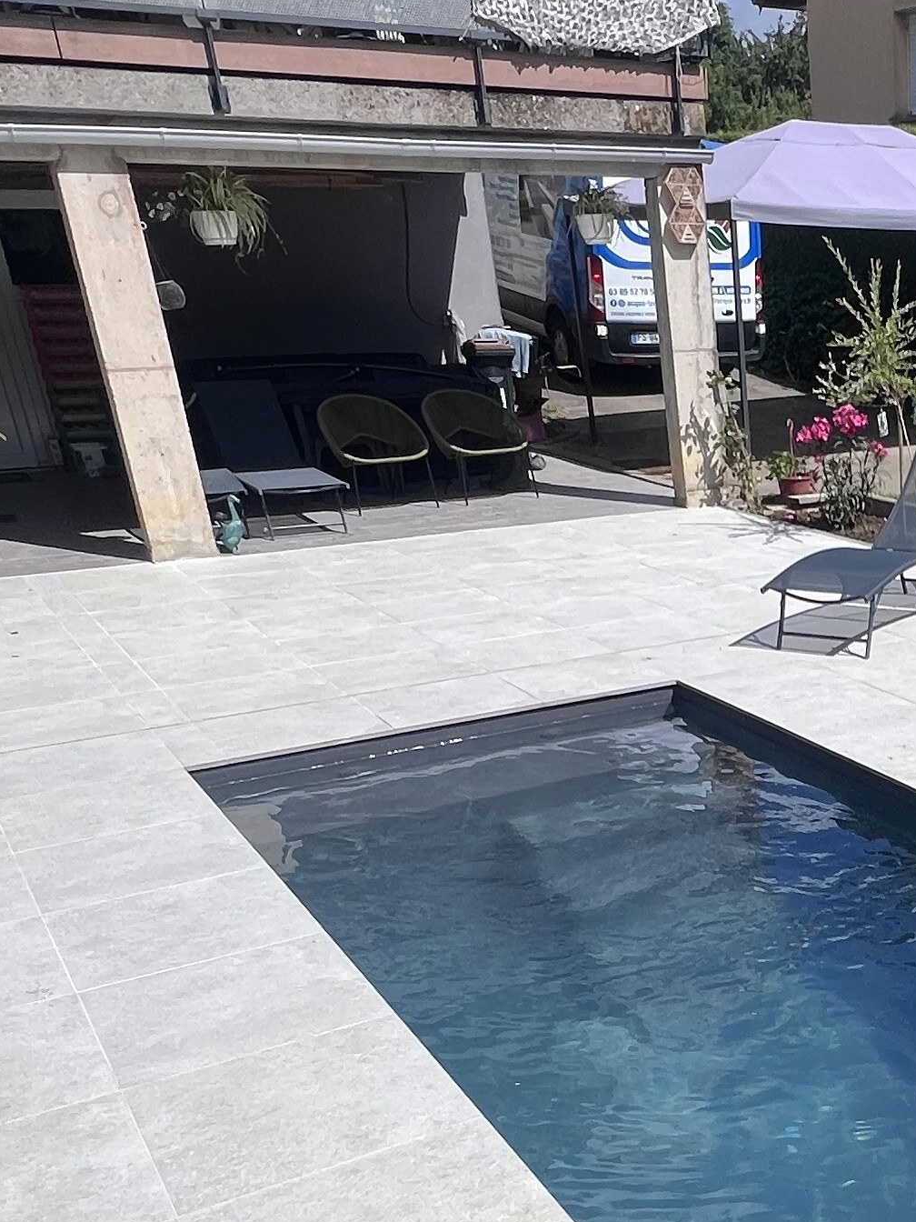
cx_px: 994
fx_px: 1376
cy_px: 980
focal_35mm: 39
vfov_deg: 45.4
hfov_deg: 32.6
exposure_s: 1/2370
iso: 32
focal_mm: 1.57
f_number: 1.8
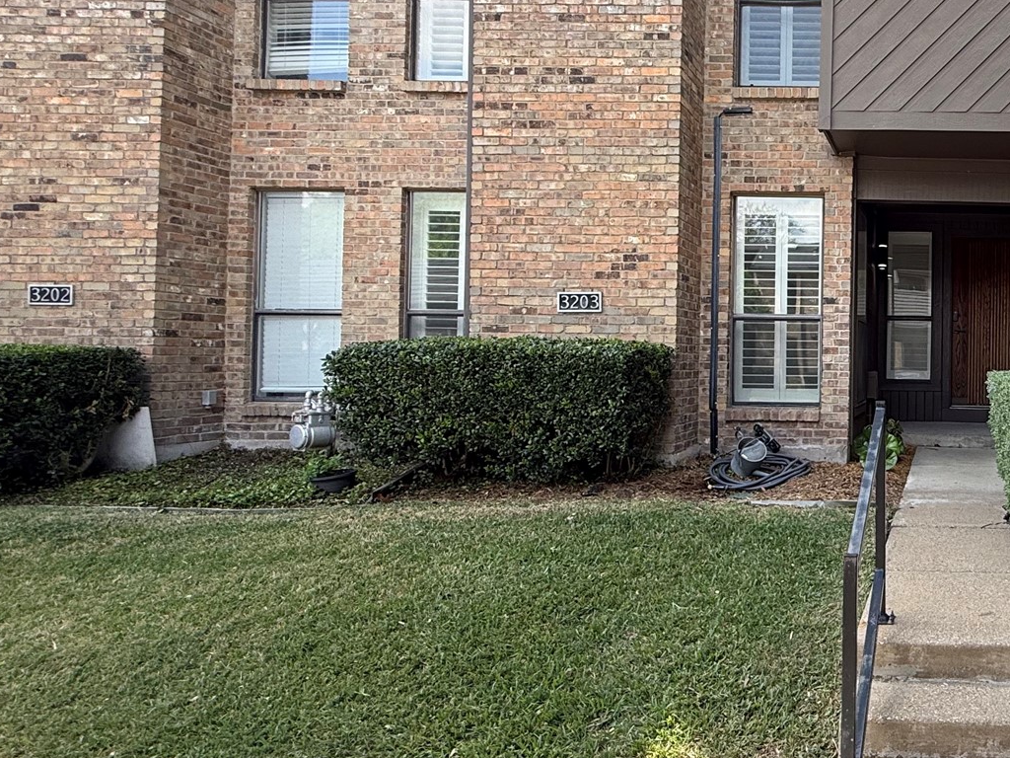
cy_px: 343
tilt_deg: +1.2
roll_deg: -0.5
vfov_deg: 49.7
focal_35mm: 28
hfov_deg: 53.5
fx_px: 817
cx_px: 951
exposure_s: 1/252
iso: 50
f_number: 2.2
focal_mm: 2.22
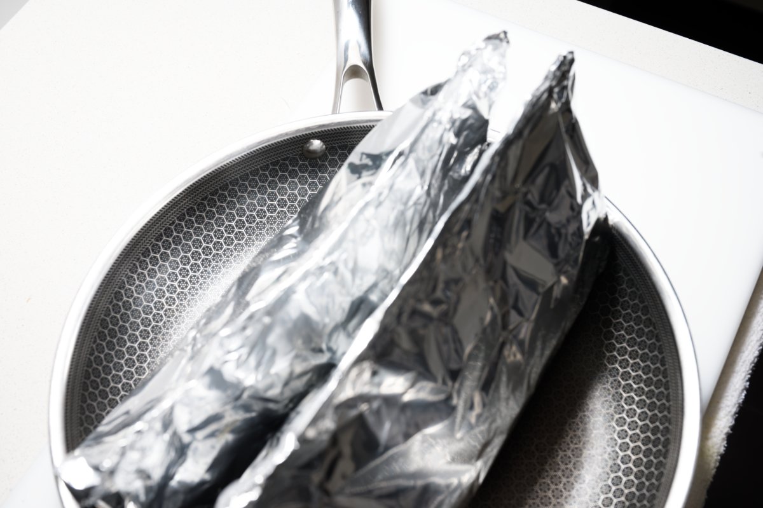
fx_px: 974
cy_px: 254
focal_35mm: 46
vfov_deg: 29.2
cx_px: 382
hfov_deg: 42.8
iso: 100
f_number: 8
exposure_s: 1/100
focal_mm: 46
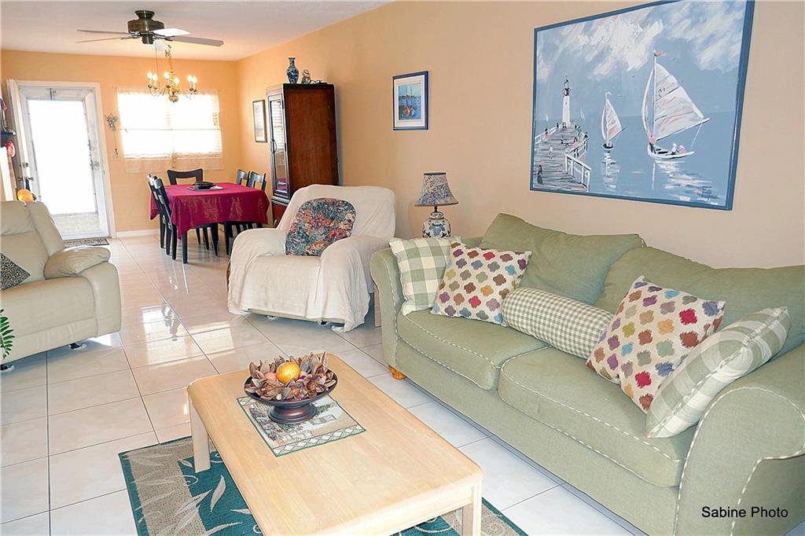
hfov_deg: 71.5
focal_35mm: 25
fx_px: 559
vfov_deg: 51.3
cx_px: 402
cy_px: 268
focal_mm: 9.1
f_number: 2.8
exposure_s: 1/60
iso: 320
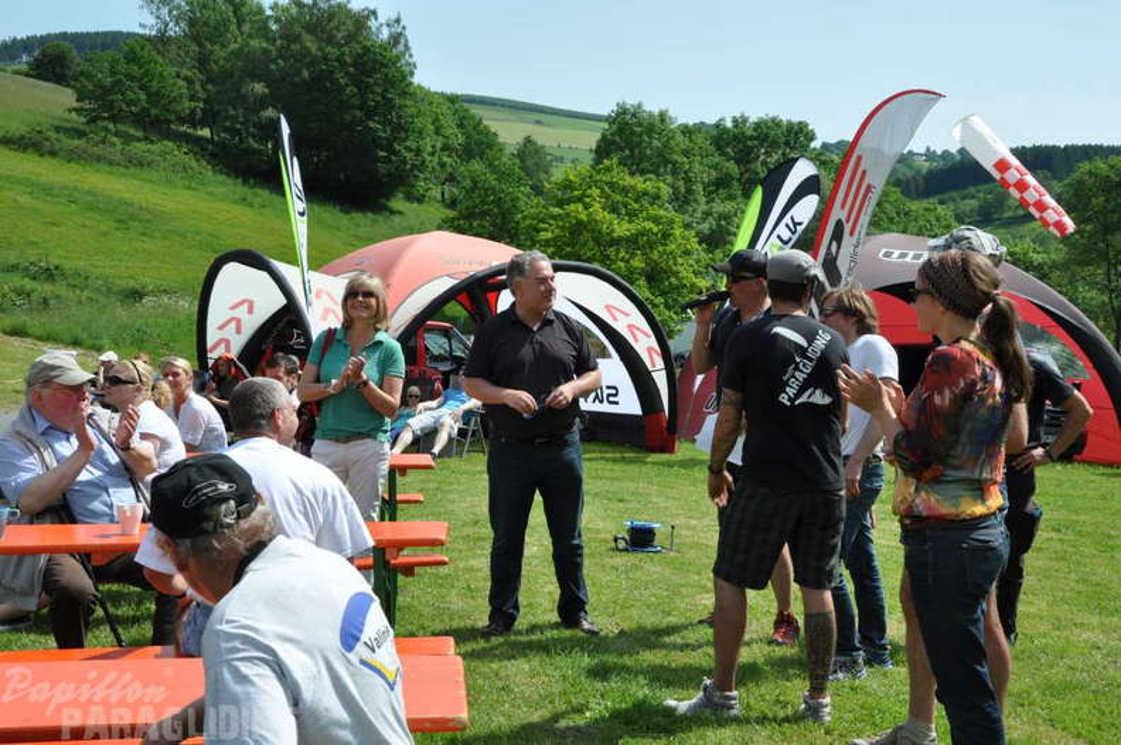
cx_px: 560
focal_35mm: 48
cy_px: 372
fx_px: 1493
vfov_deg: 28.0
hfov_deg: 41.2
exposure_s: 1/160
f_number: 13
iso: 200
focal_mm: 32
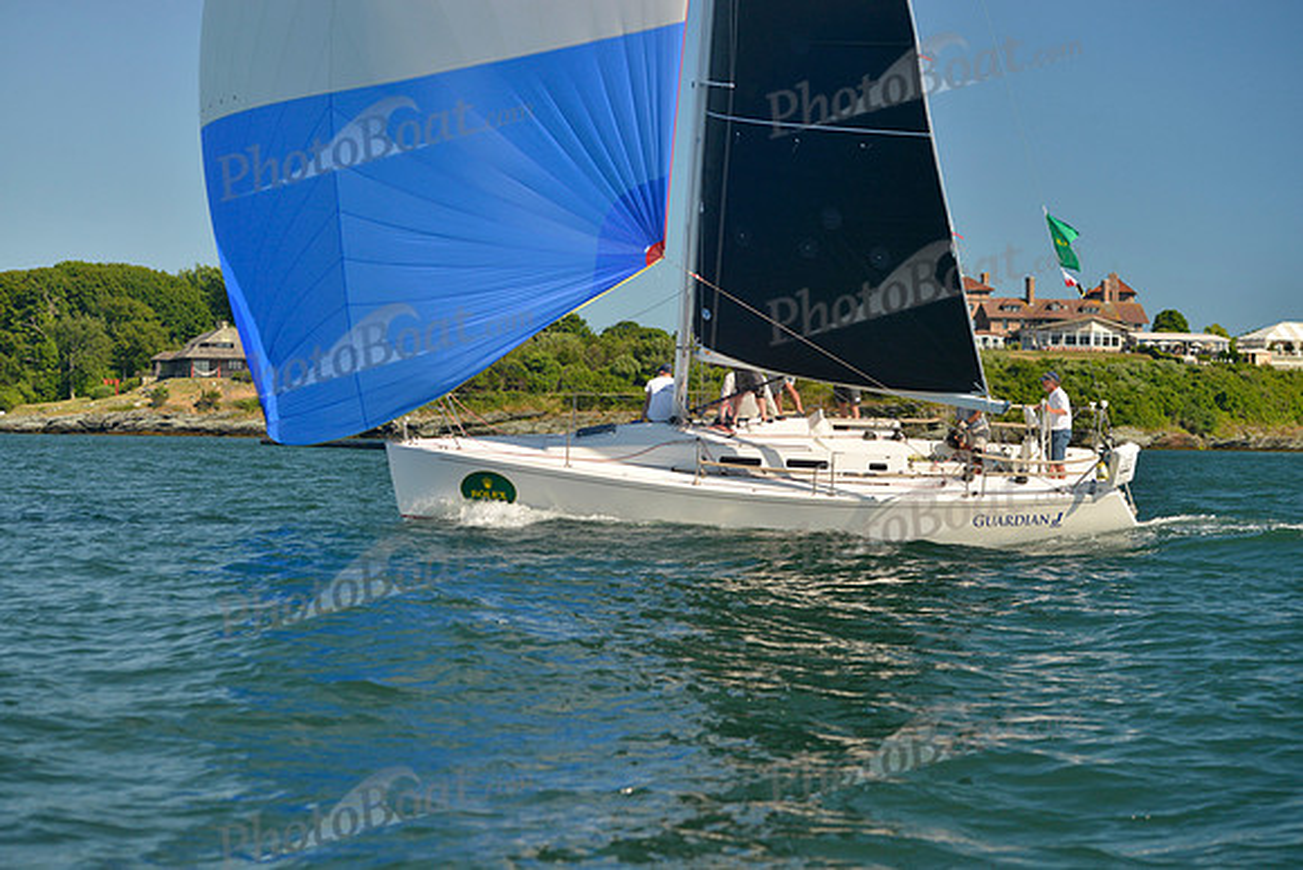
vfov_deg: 19.5
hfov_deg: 28.8
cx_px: 652
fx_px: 2534
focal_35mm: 70
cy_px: 435
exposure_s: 1/1250
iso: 400
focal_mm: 70
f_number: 4.5
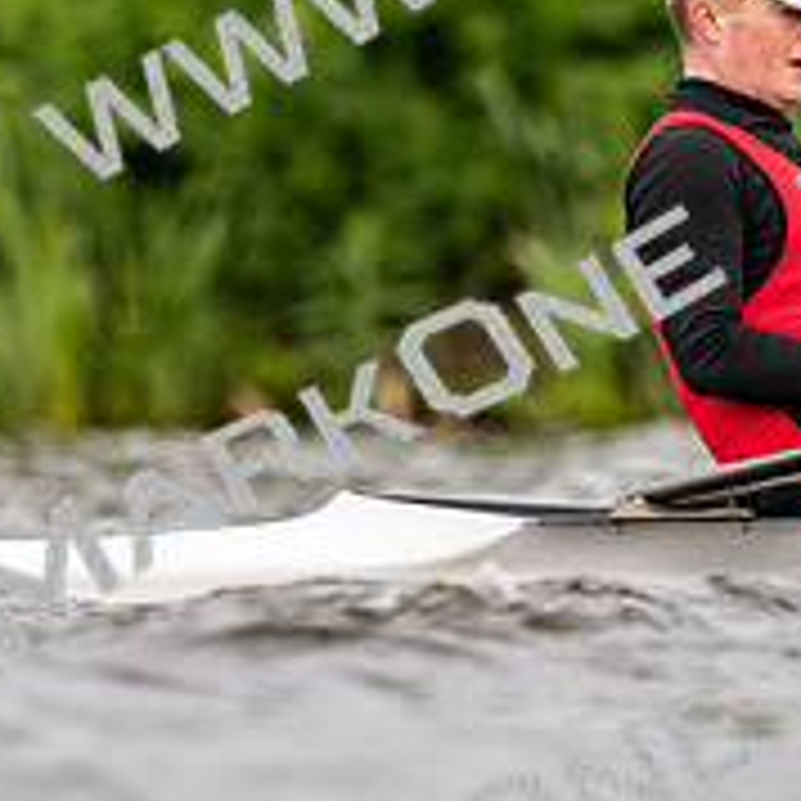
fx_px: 65265
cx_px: 590
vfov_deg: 0.7
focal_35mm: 2493
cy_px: 194
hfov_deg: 0.7
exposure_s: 1/2500
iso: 800
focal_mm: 600
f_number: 4
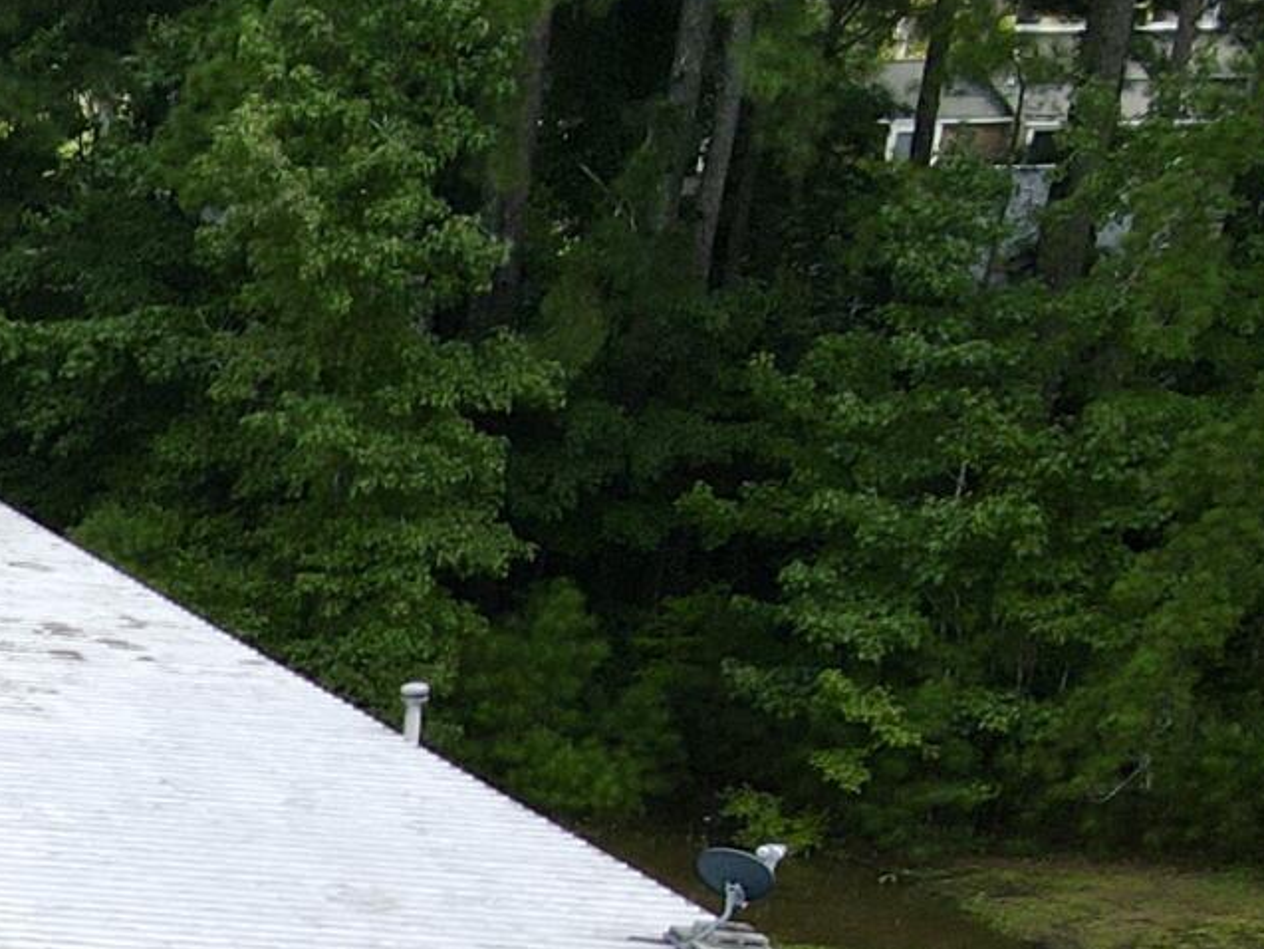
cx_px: -1290
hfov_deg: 14.4
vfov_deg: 12.1
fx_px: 4127
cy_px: 1672
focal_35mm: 113
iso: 100
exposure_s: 1/250
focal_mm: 4.5
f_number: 2.8
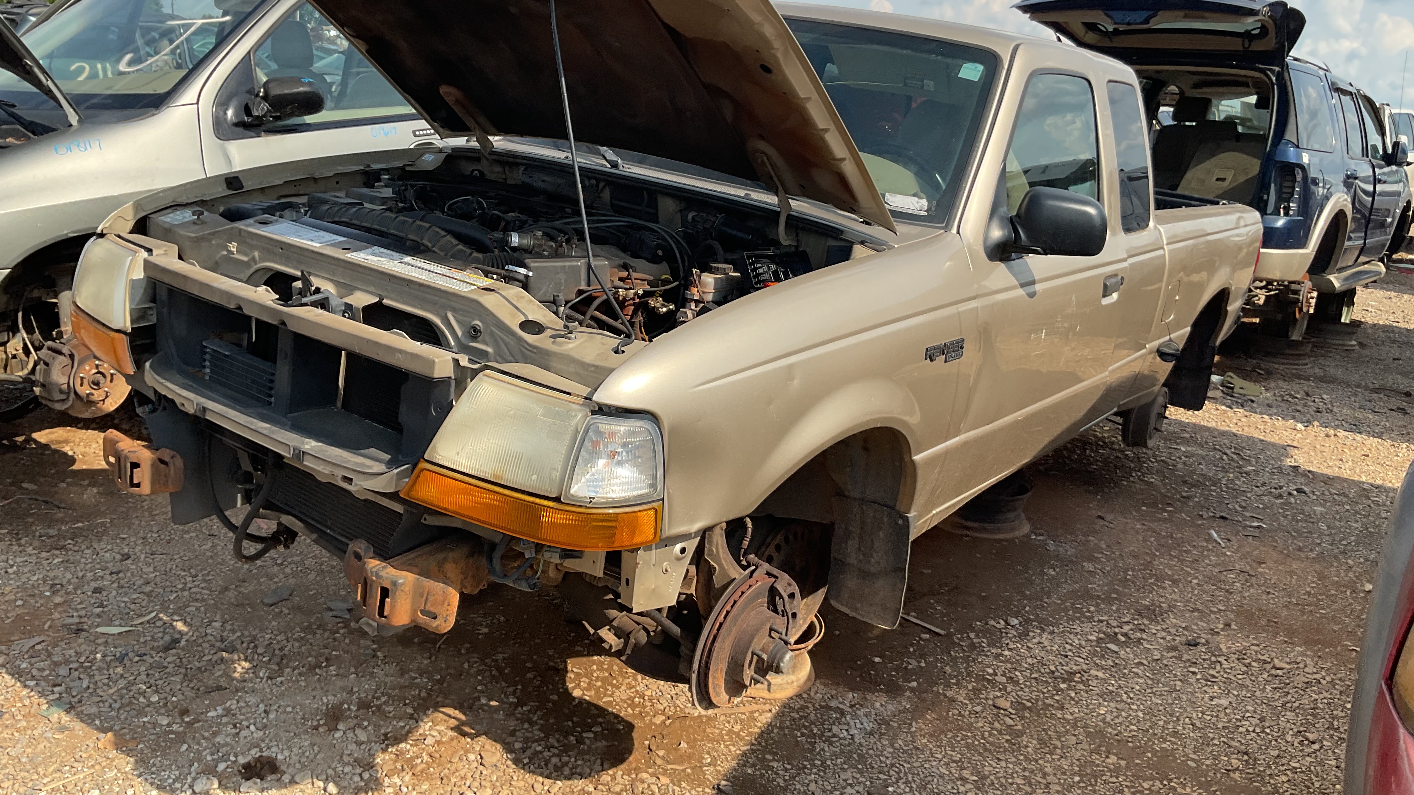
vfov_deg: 36.6
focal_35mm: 32
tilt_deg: -9.9
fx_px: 1200
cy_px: 350
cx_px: 707
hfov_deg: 61.0
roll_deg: -3.1
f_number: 1.8
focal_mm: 3
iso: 16
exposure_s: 1/1195
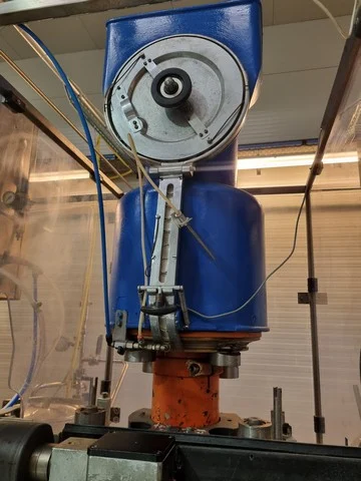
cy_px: 240
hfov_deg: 53.1
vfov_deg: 67.3
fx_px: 362
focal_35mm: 26
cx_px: 180
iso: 200
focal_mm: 5.4
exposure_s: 1/50
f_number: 1.8
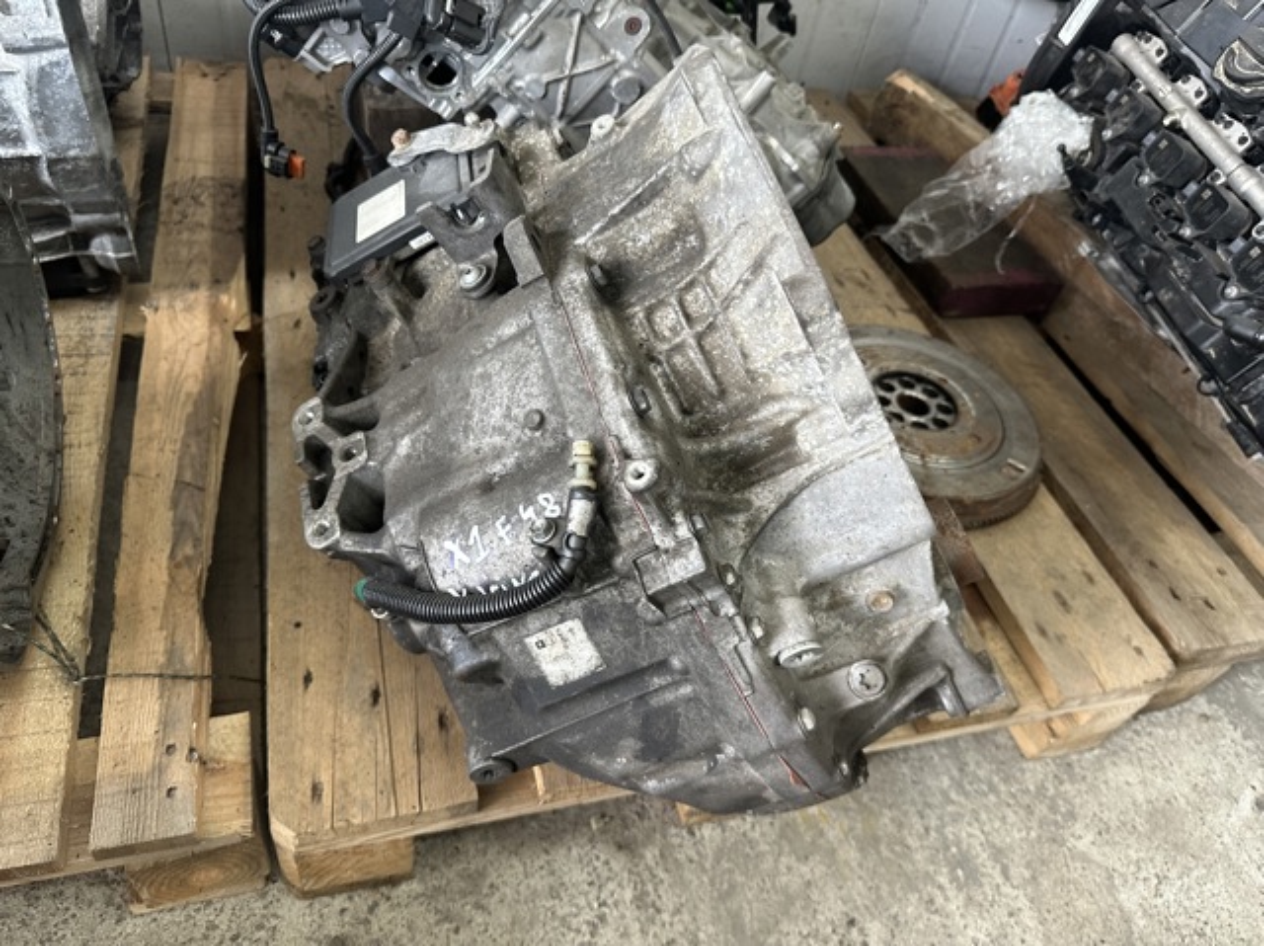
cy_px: 473
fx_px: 876
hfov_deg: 71.6
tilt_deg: -44.3
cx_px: 632
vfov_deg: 56.8
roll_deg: -12.6
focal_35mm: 24
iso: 250
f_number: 1.78
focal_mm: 6.86
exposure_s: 1/60
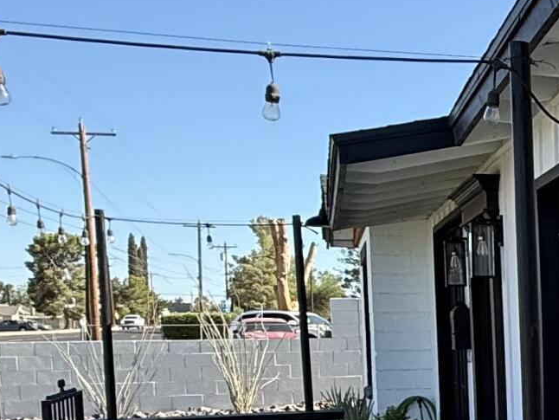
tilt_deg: -3.3
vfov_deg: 22.0
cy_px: 393
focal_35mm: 65
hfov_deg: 22.9
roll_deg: +0.7
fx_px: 1050
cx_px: 884
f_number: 2.2
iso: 50
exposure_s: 1/694
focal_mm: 2.22
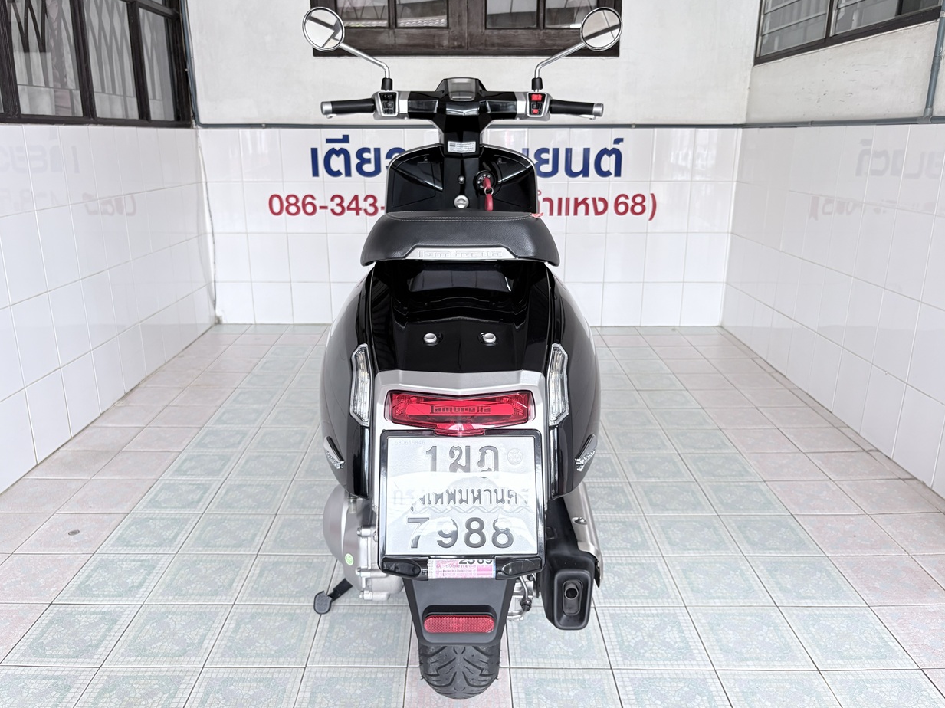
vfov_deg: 51.3
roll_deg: +0.7
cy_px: 350
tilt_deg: -16.1
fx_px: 737
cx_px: 460
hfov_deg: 65.3
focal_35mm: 27
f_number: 1.6
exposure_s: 1/91
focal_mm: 5.96
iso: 125
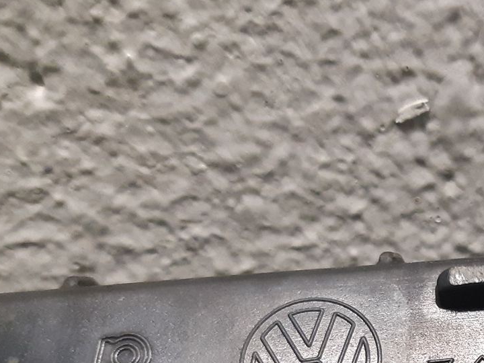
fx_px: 1035
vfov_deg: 18.9
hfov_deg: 24.7
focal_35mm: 74
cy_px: 425
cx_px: 520
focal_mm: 3.93
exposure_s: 1/50
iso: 320
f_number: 1.7
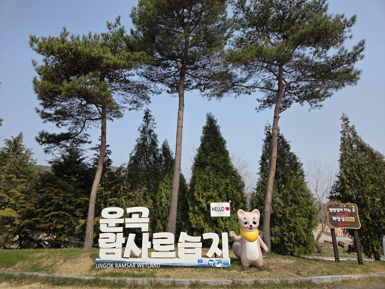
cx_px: 192
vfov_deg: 58.9
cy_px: 144
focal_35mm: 23
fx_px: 256
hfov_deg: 73.9
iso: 80
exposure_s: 1/4771
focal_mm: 5.4
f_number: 1.8
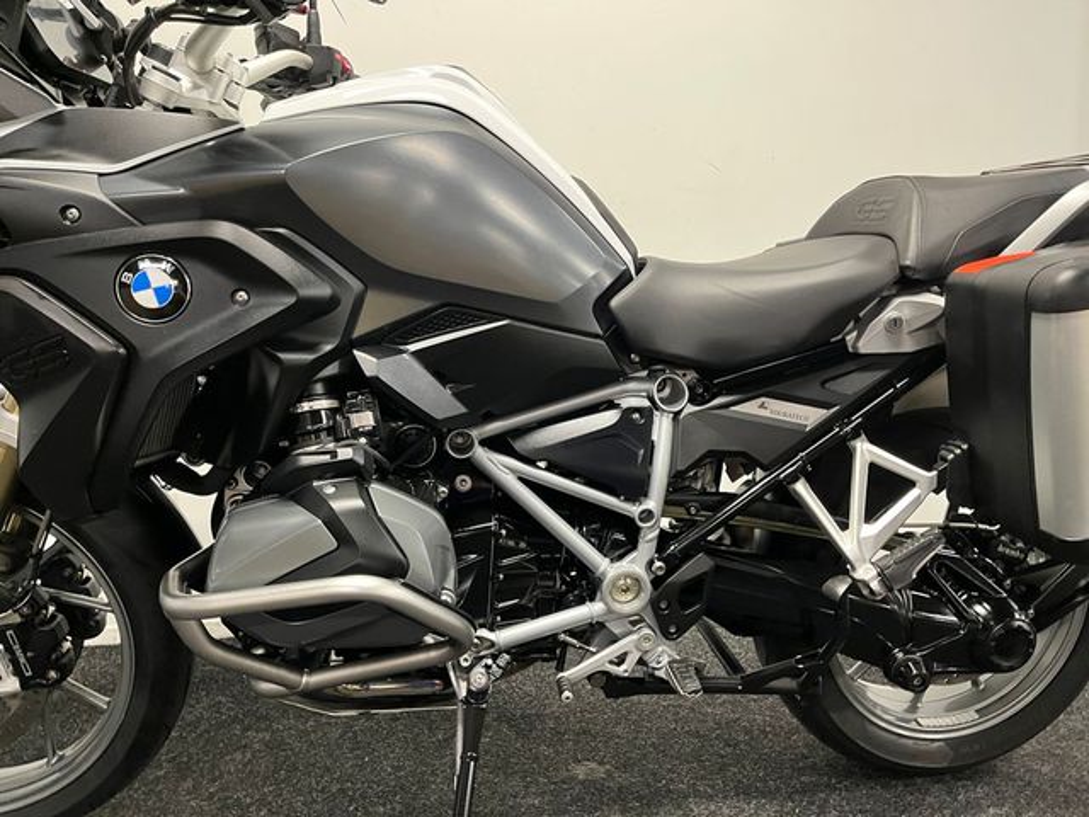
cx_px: 544
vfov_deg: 53.1
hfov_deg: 67.3
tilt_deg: -5.3
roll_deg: -0.1
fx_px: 818
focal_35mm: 26
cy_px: 408
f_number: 1.6
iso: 400
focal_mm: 5.1
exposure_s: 1/50
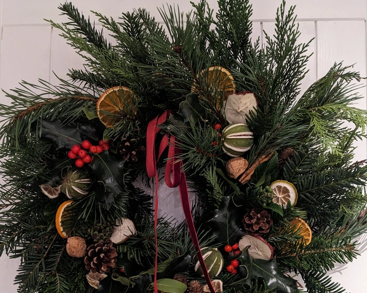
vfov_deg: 39.7
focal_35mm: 36
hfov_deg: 50.3
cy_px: 230
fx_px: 391
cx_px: 180
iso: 414
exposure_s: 1/23.8
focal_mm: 4.38
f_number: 1.73
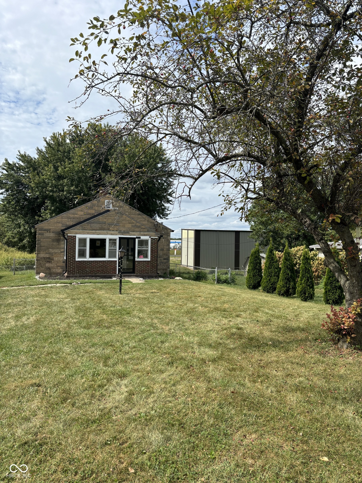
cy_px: 242
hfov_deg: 53.1
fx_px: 363
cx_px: 181
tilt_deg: +0.2
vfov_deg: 67.3
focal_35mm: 26
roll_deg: -2.4
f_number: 1.6
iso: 50
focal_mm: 5.96
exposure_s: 1/3205
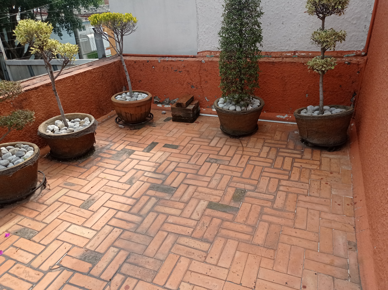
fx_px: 314
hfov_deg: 63.5
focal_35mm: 28
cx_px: 194
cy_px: 145
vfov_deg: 49.7
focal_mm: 4.7
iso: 104
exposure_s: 1/1142
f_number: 1.79
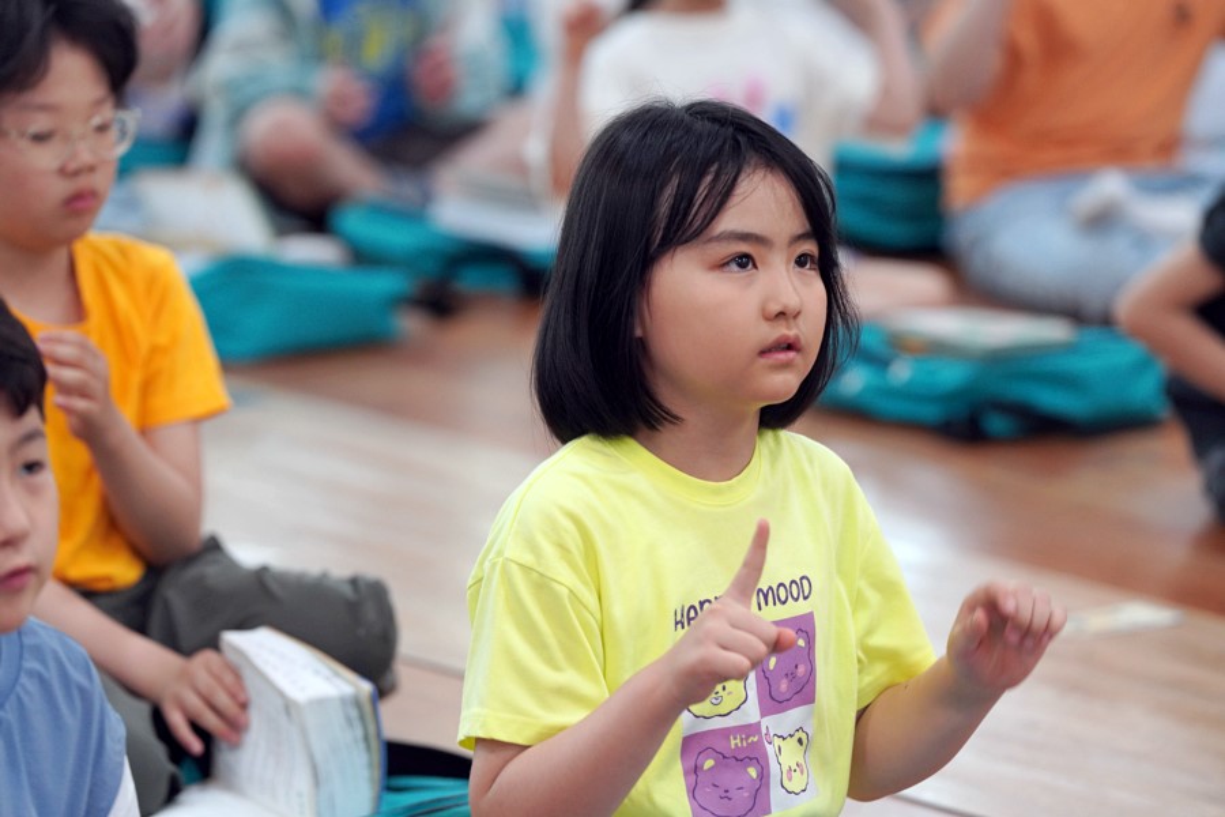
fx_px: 6805
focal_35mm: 200
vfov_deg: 6.9
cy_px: 408
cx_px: 612
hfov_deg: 10.3
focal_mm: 200
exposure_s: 1/250
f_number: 4
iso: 2000
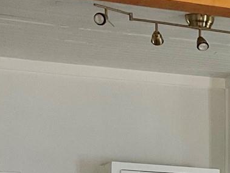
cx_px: 549
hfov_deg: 10.7
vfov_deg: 9.2
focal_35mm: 157
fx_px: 1044
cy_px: 281
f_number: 1.8
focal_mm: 3
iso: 64
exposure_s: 1/120
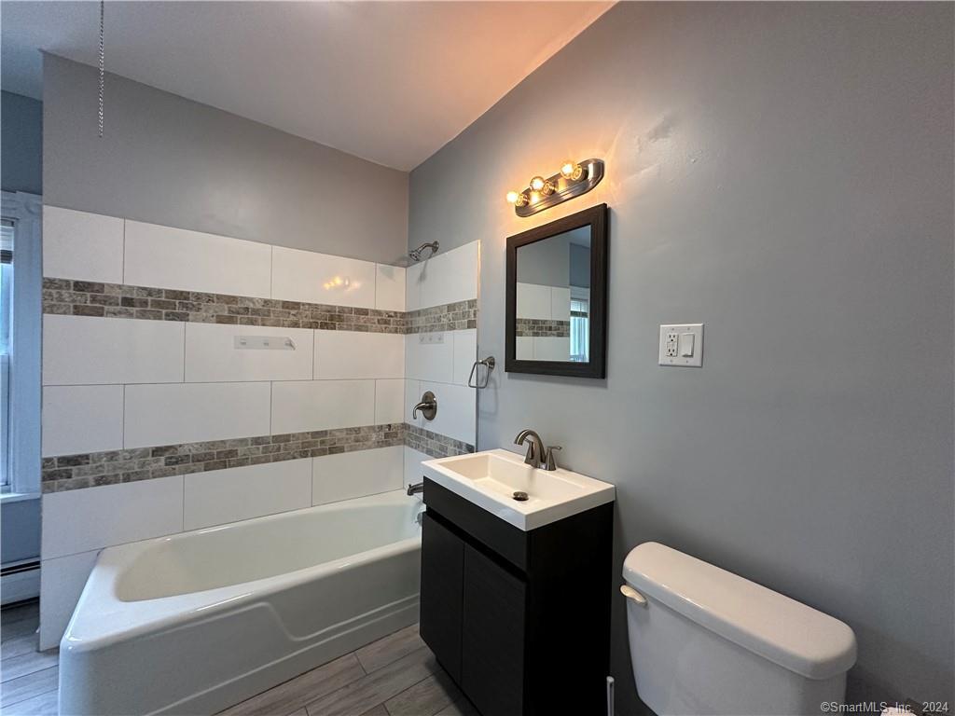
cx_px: 478
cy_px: 358
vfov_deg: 85.7
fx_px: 386
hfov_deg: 102.1
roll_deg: -1.1
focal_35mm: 14
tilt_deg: +0.7
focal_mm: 2.22
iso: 250
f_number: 2.2
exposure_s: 1/120
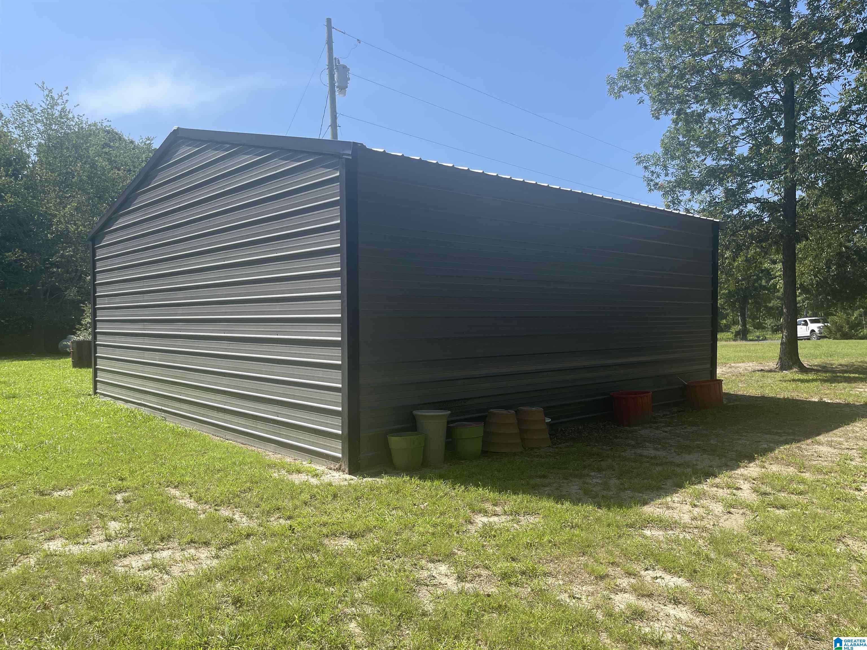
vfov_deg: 53.1
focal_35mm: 26
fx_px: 651
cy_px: 325
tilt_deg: -0.5
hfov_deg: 67.3
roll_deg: +0.1
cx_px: 434
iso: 32
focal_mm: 5.1
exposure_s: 1/1883
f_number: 1.6
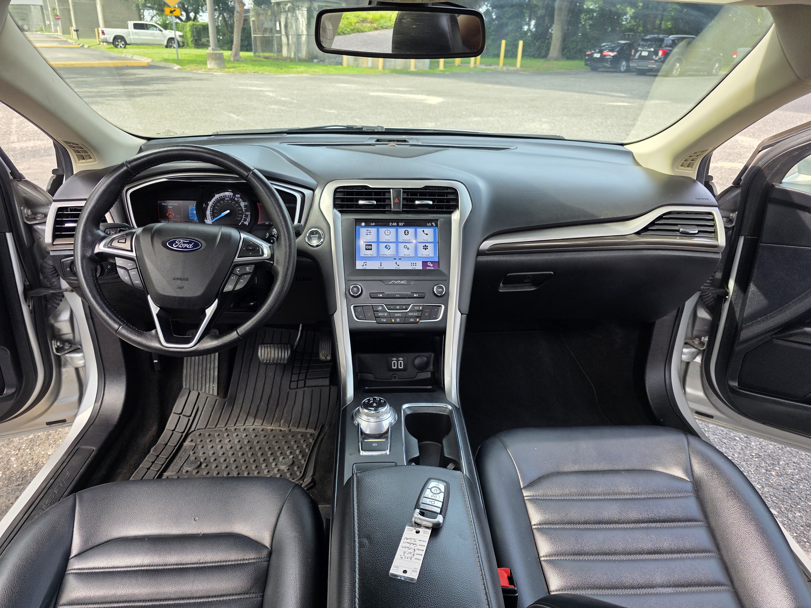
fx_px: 539
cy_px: 304
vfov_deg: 58.9
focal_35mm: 23
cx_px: 406
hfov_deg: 73.9
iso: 64
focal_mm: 6.3
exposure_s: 1/359
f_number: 1.7
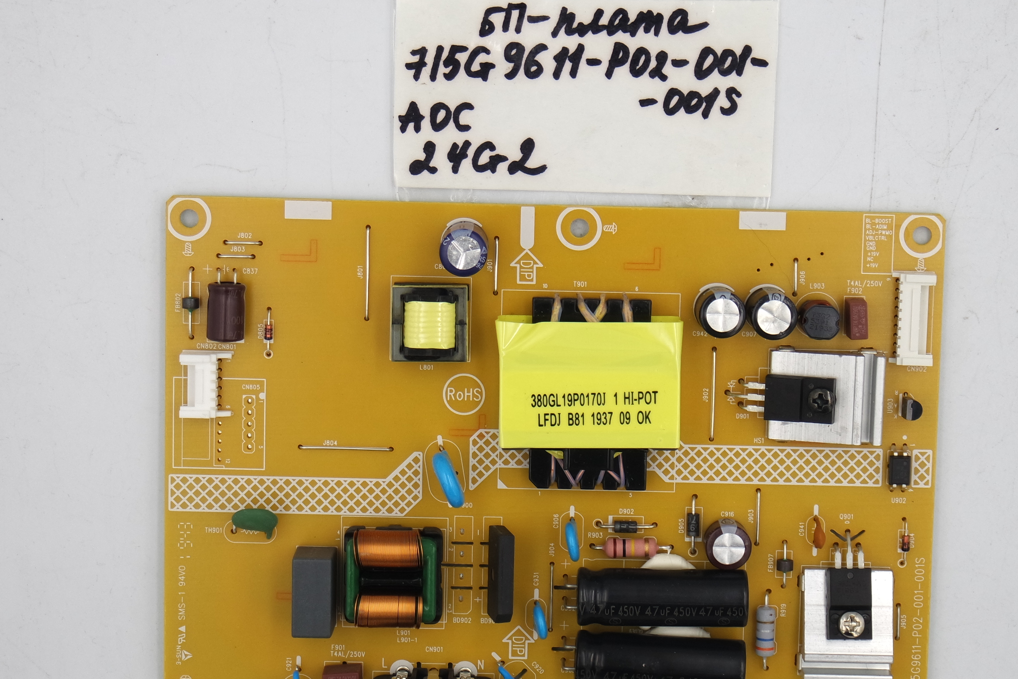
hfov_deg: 25.6
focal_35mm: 79
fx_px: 2234
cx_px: 602
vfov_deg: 17.3
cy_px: 350
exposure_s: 1/125
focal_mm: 20
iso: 160
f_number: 5
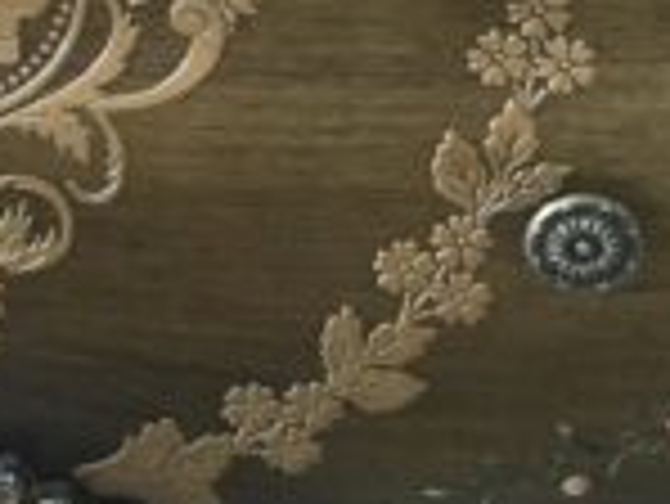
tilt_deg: -38.4
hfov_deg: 13.2
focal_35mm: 149
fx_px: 2886
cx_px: 117
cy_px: 104
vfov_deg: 9.9
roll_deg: +5.7
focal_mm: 4.15
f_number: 2.2
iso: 125
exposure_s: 1/33
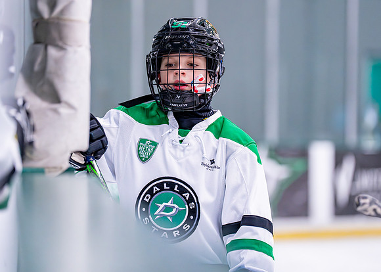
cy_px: 124
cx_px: 197
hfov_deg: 11.6
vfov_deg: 8.3
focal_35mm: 173
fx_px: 1871
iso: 2500
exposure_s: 1/1250
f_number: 2.8
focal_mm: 145
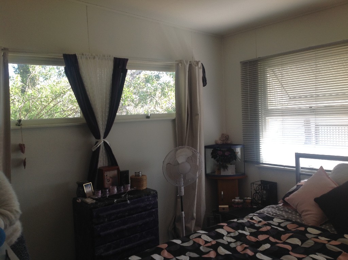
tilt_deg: -3.0
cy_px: 130
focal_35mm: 35
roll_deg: +3.5
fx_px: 351
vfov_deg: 40.6
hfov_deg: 52.7
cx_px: 174
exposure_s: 1/129
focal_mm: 4.28
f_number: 2.4
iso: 50
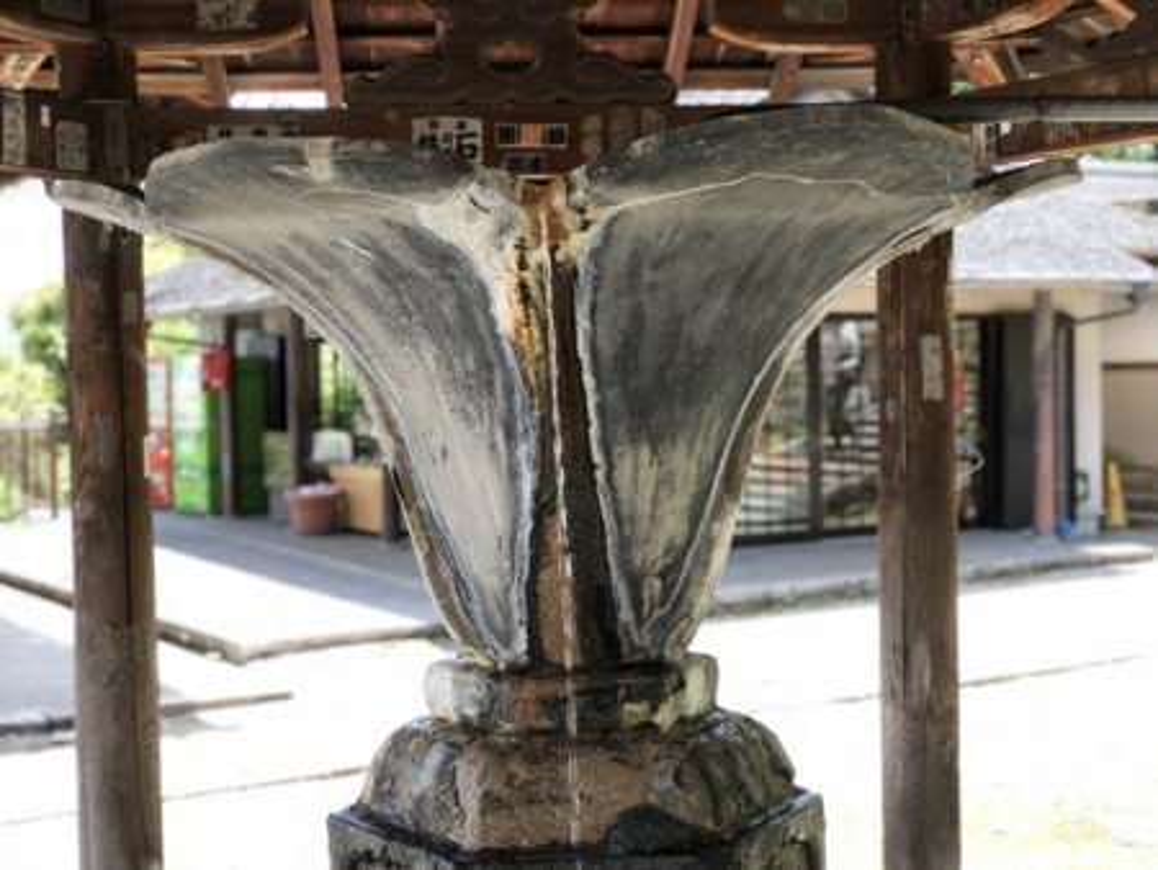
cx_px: 579
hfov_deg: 33.8
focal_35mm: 57
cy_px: 435
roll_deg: +1.1
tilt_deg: -2.5
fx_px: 1908
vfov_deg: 25.7
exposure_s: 1/120
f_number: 2.8
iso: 32
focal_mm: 6.6
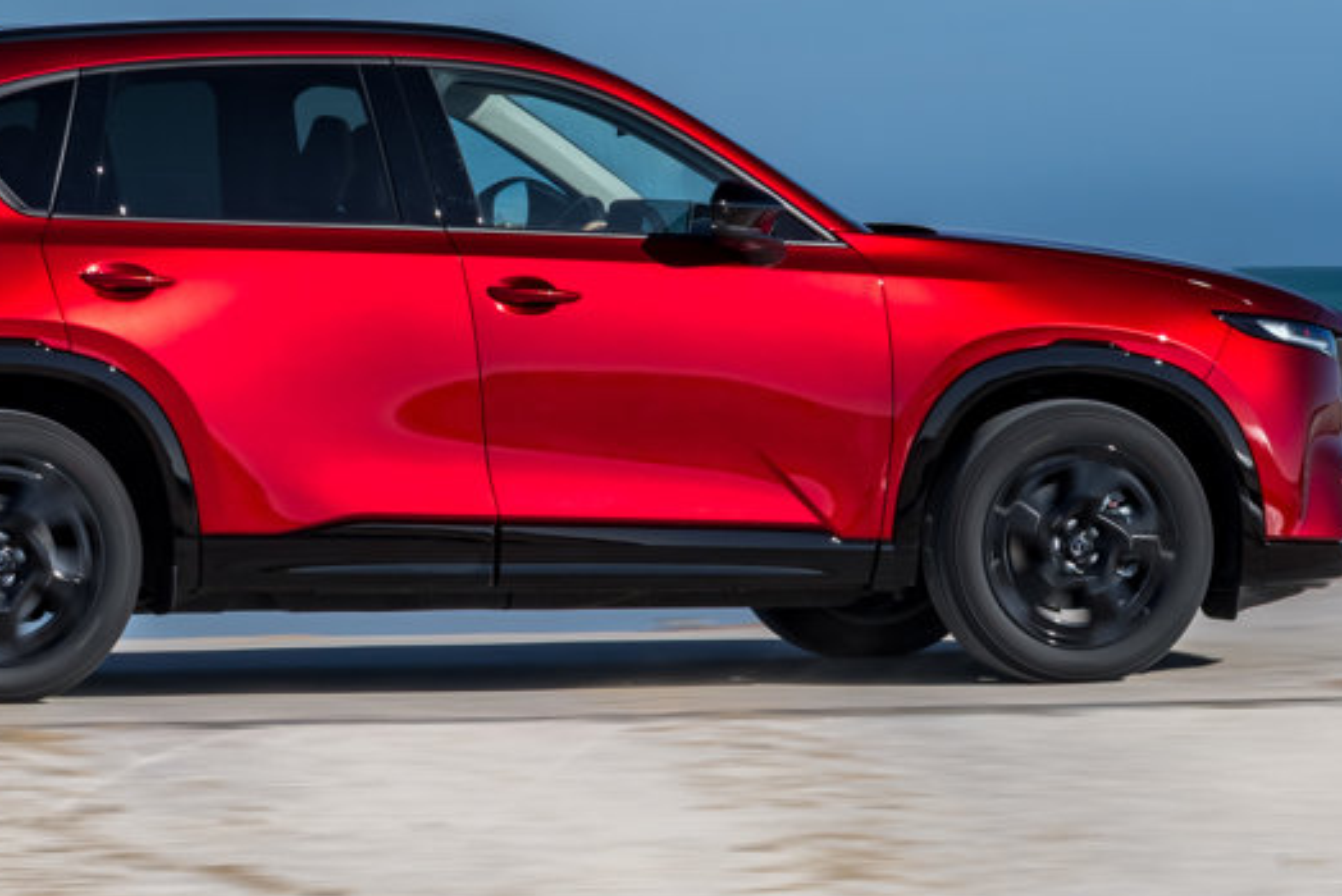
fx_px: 11040
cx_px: 400
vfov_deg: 4.6
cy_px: -228
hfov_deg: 7.0
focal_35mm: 296
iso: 100
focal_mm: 115
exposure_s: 1/80
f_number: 16
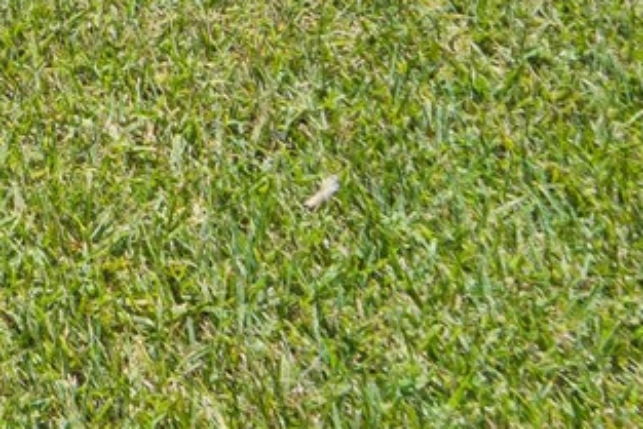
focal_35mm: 65
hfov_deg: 15.4
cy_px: -689
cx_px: -890
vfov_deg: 13.2
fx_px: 1161
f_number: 8
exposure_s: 1/80
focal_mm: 12
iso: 100
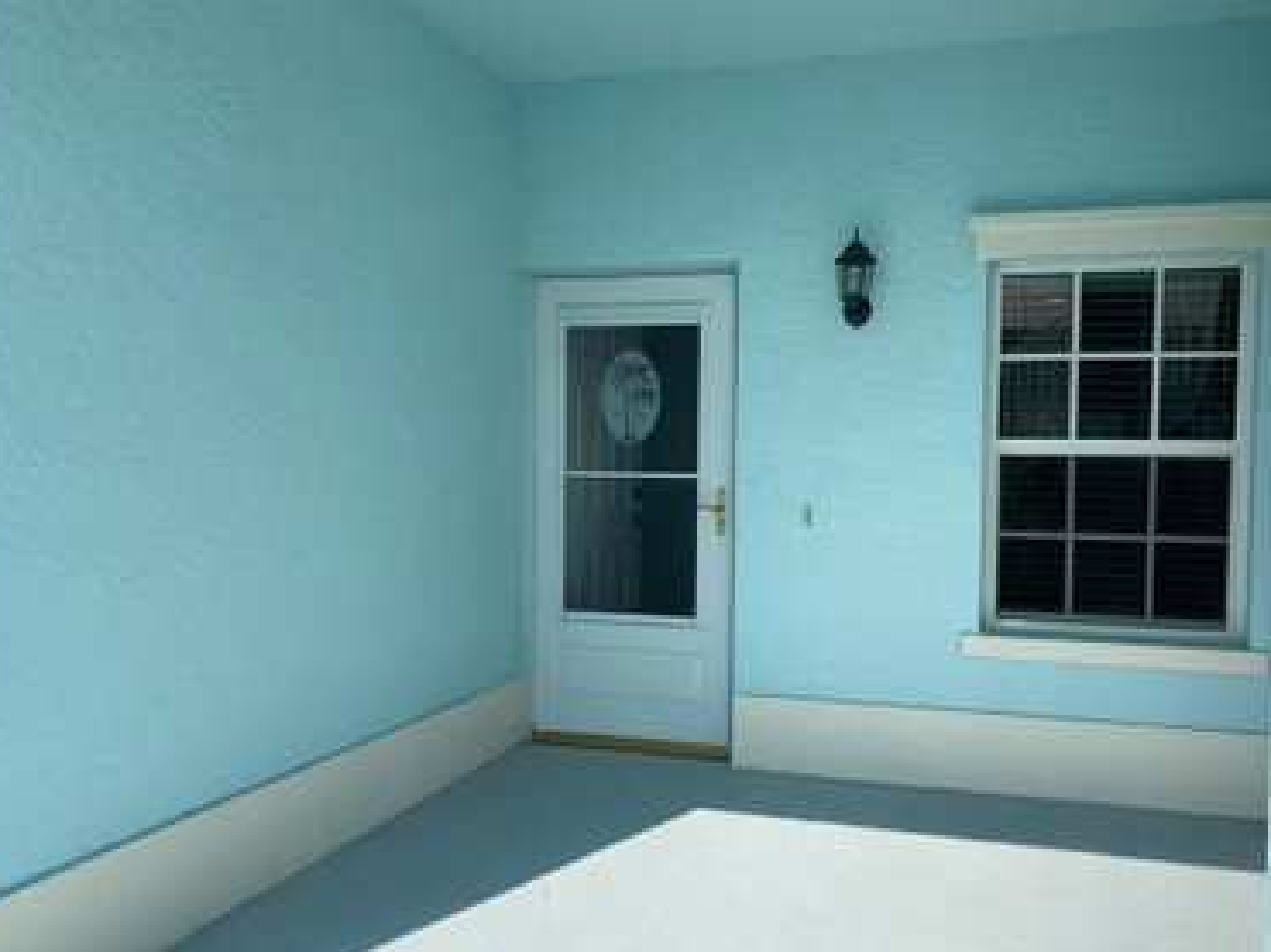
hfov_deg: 59.9
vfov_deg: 46.7
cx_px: 689
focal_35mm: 30
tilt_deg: -2.8
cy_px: 522
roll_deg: -1.2
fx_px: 1101
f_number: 1.8
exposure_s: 1/2967
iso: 32
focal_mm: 4.25
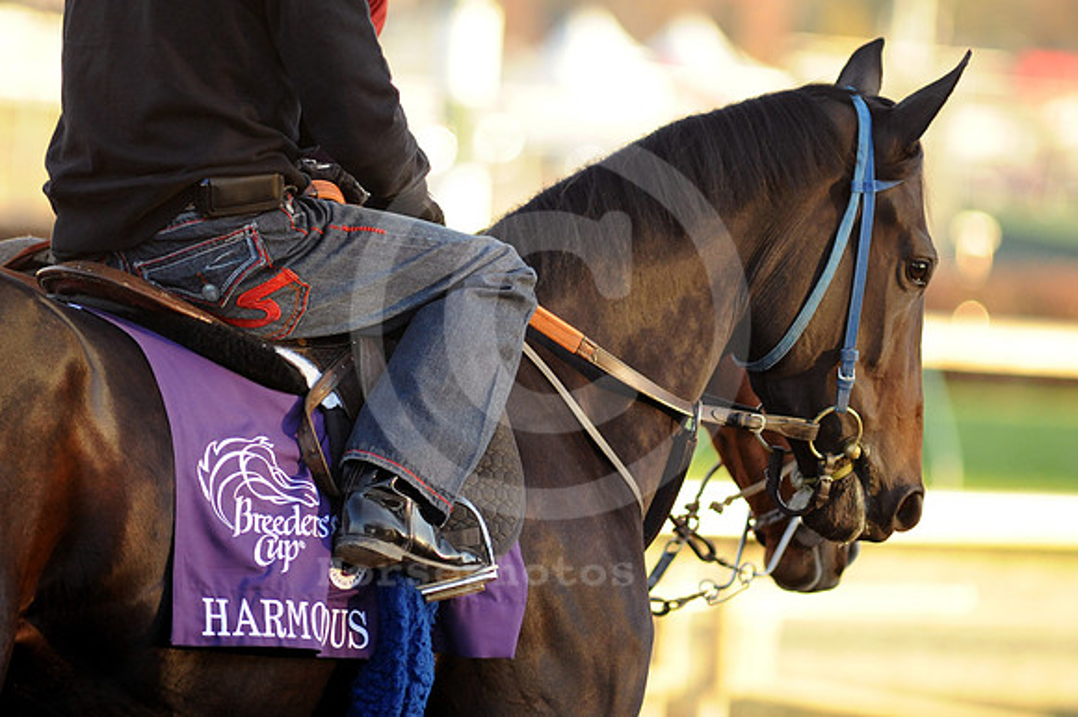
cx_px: 539
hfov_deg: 6.9
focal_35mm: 300
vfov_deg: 4.6
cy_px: 358
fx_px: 8978
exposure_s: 1/1250
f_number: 4
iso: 2000
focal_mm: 300
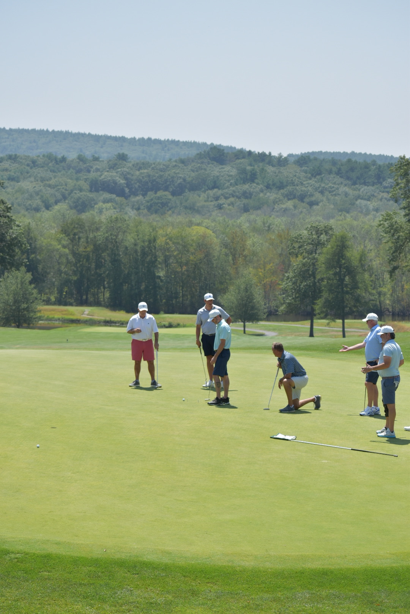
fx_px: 1794
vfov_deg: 19.5
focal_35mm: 105
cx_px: 205
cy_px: 307
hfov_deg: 13.0
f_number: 5.6
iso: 200
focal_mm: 70
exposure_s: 1/1000
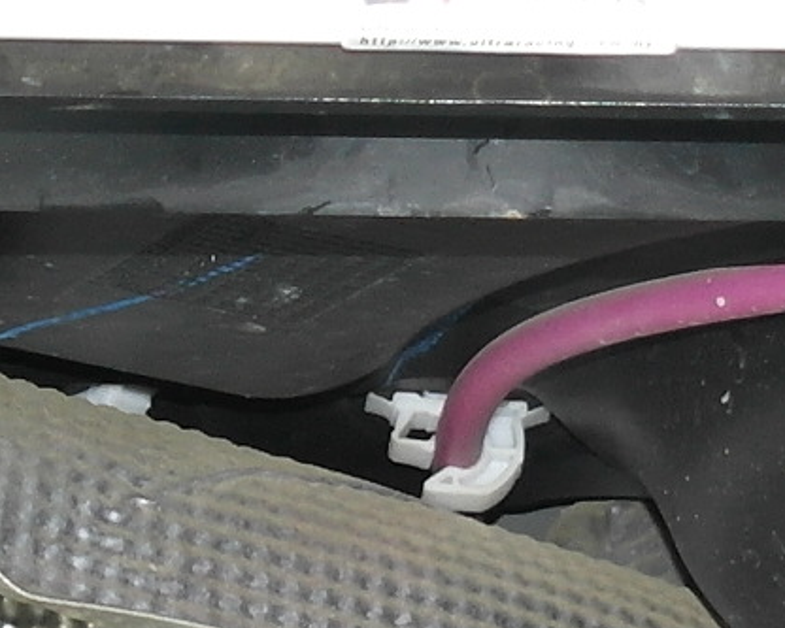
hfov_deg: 7.3
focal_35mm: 263
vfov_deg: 5.9
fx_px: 6112
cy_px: 345
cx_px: 615
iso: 400
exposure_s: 1/40
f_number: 3.5
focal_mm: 20
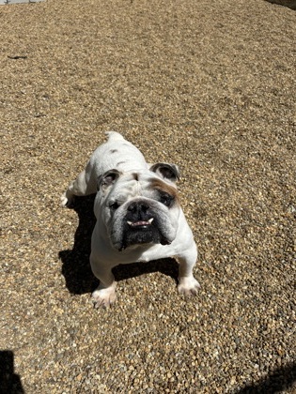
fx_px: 296
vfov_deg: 67.3
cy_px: 197
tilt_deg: -42.1
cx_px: 148
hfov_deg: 53.1
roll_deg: -0.5
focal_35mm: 26
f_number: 1.5
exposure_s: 1/8696
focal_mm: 5.7
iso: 50
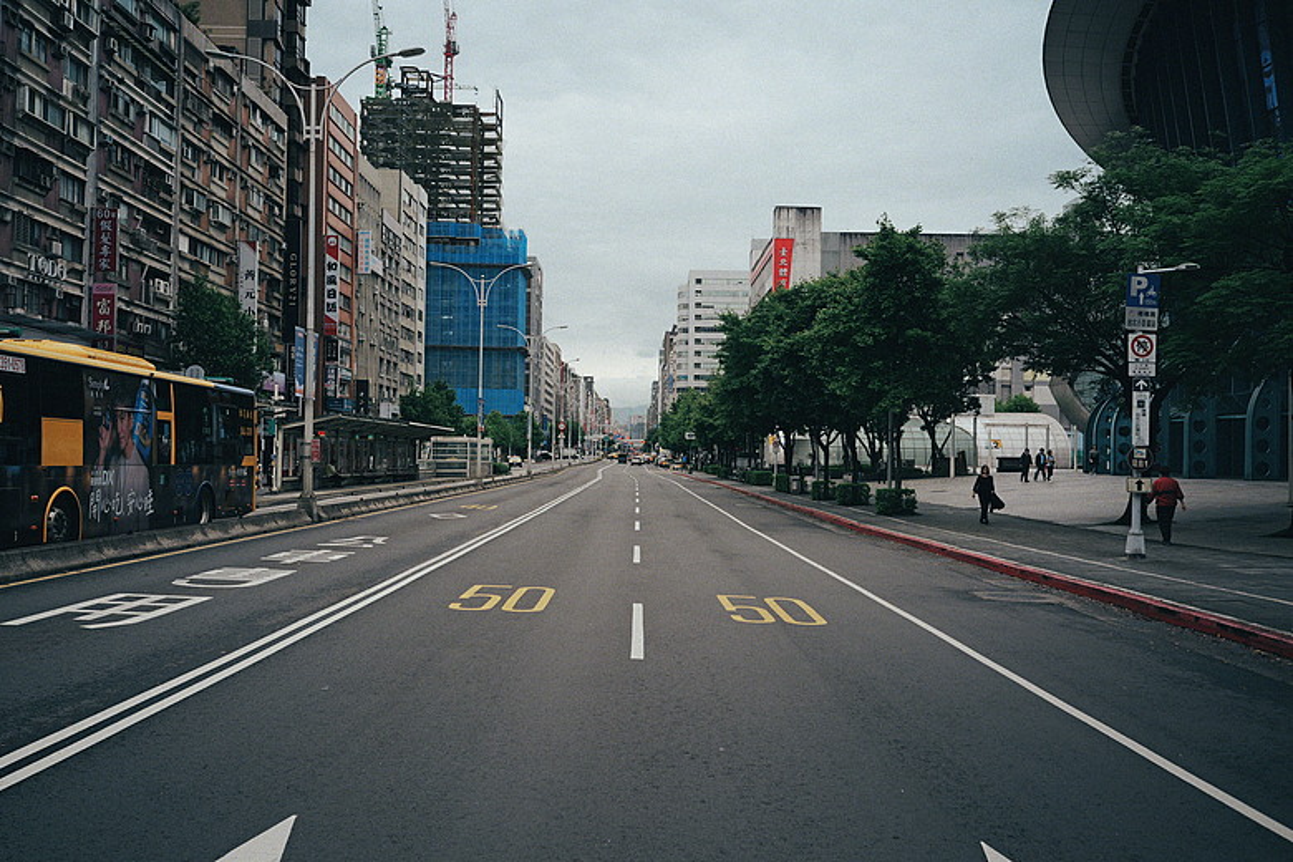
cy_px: 431
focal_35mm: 35
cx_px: 646
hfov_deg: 54.4
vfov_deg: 37.9
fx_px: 1257
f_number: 5.6
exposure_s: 1/400
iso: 200
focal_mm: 35
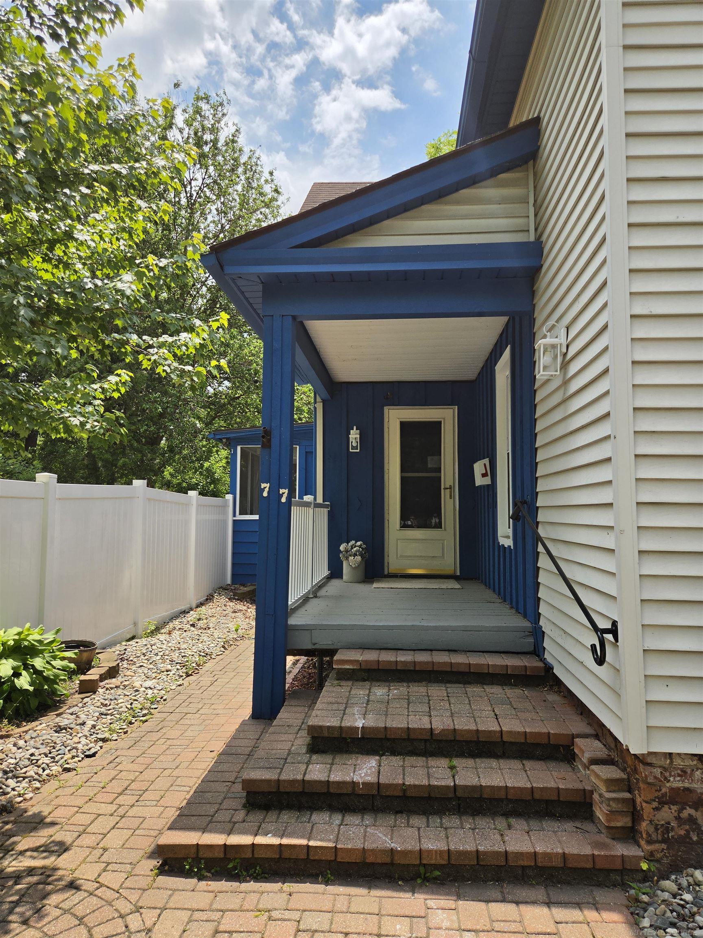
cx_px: 352
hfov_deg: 58.9
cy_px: 469
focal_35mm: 23
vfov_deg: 73.9
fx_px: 623
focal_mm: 5.4
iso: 80
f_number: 1.8
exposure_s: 1/7324
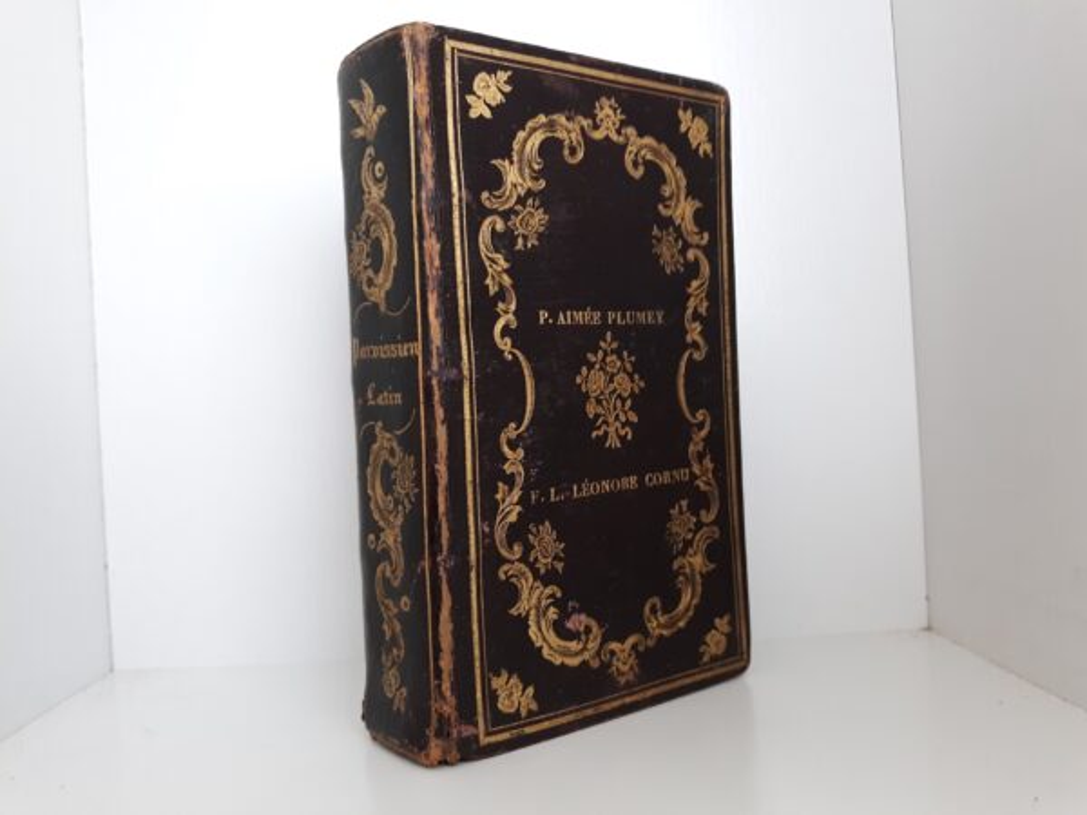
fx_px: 879
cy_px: 408
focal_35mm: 28
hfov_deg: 63.4
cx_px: 544
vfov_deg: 49.7
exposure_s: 1/50
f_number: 1.7
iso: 80
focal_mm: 3.7
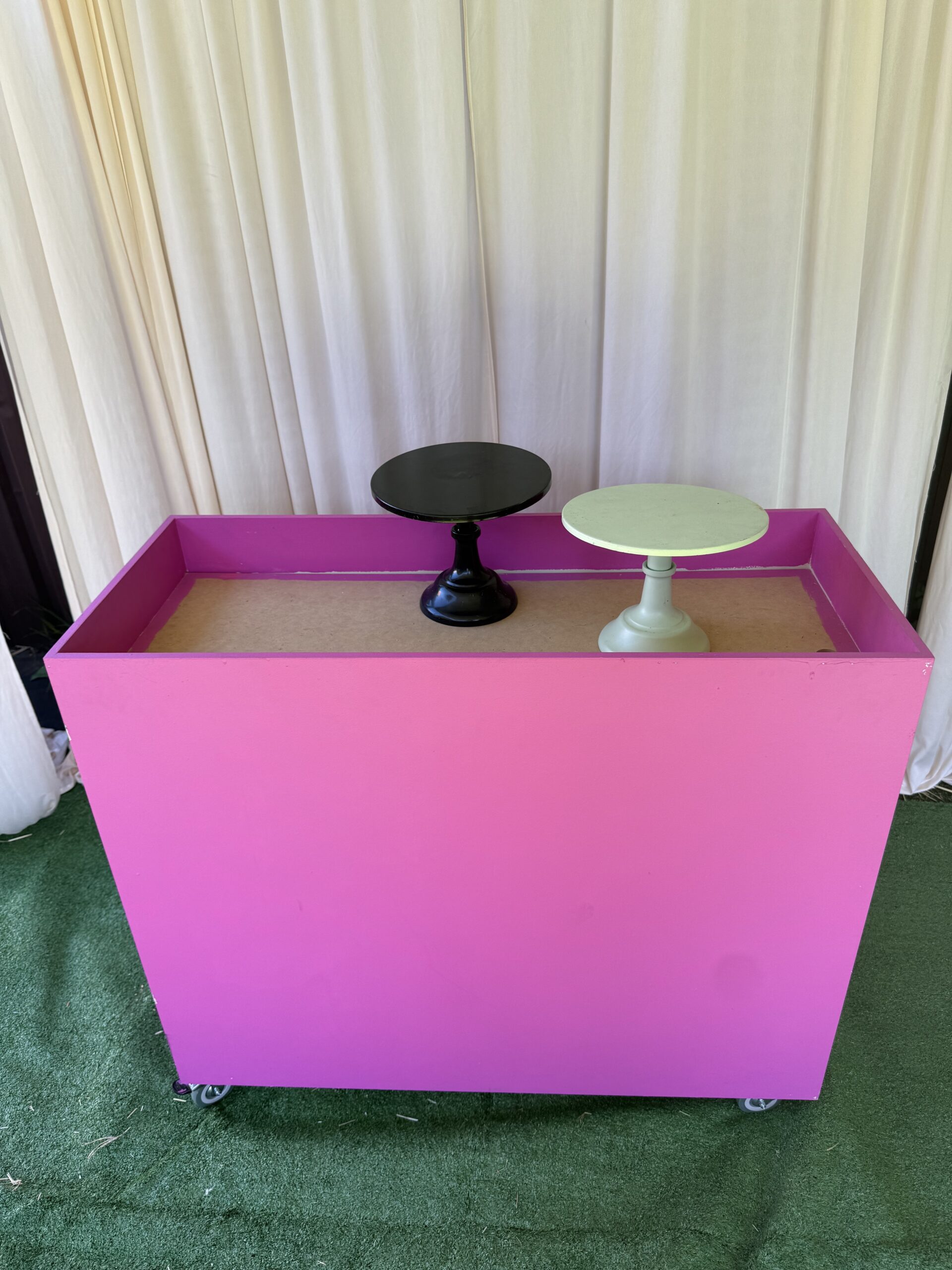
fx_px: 880
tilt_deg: -30.7
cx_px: 476
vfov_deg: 71.6
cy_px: 635
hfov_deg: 56.8
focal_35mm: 24
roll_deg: +3.7
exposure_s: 1/287
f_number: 1.78
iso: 64
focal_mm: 6.76
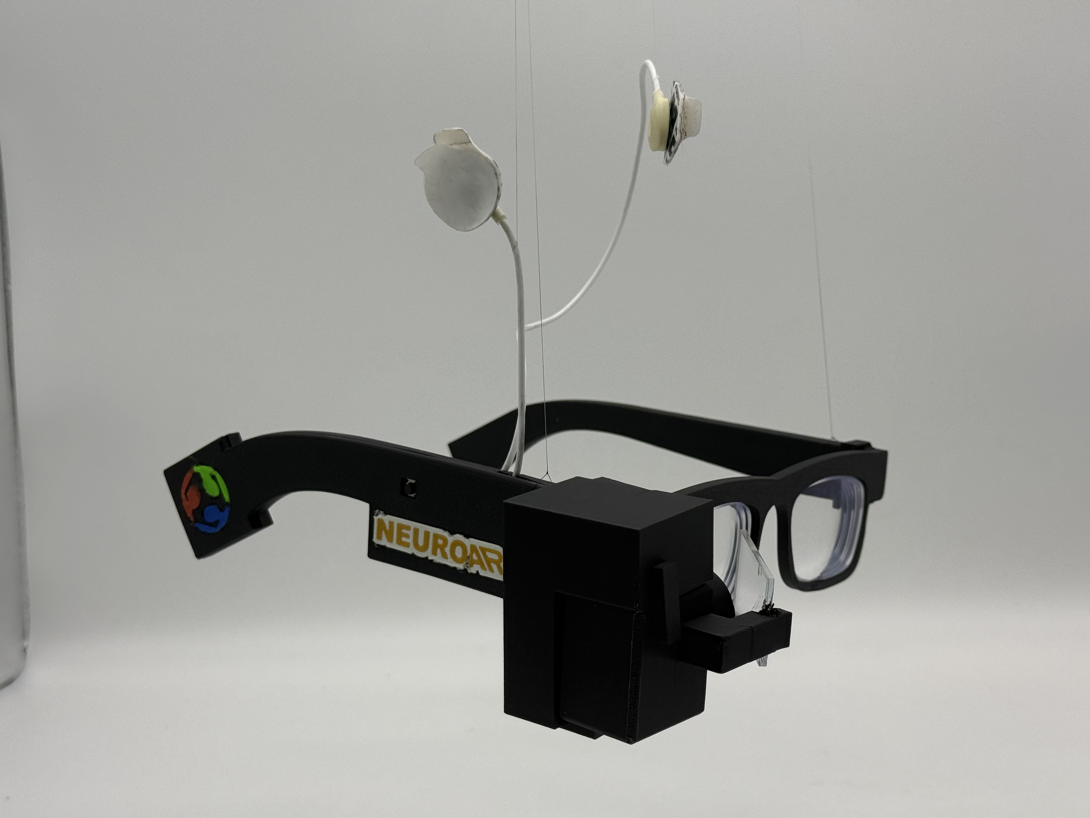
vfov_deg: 30.3
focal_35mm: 48
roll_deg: +1.6
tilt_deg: -4.3
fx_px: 1511
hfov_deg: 39.7
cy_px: 409
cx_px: 545
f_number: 1.78
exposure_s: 1/855
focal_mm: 6.76
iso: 64
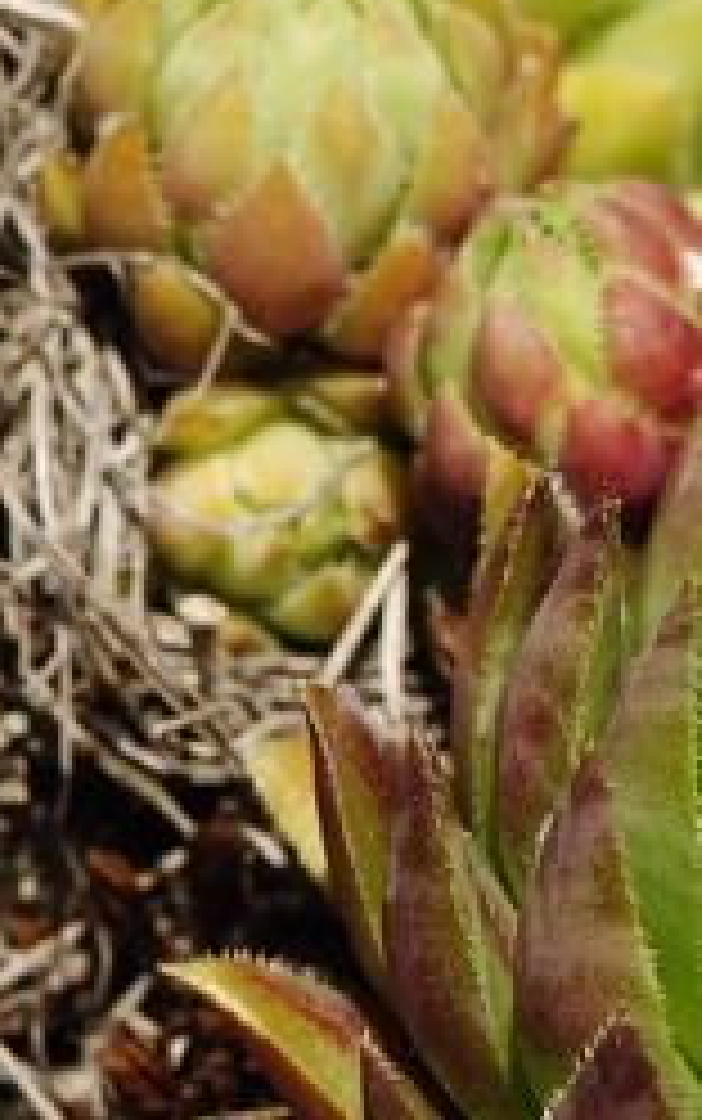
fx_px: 12762
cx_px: 1674
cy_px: 598
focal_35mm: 418
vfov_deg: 5.0
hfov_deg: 3.1
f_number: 10
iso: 100
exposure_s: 1/160
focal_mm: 85
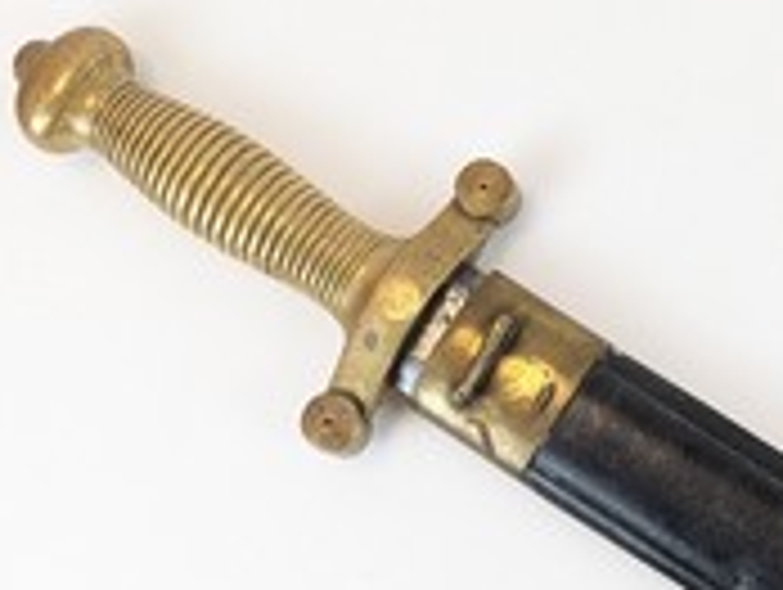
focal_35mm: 69
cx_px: 886
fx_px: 1563
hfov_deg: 25.8
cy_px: 590
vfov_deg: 20.7
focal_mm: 6.81
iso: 92
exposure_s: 1/104
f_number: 1.85
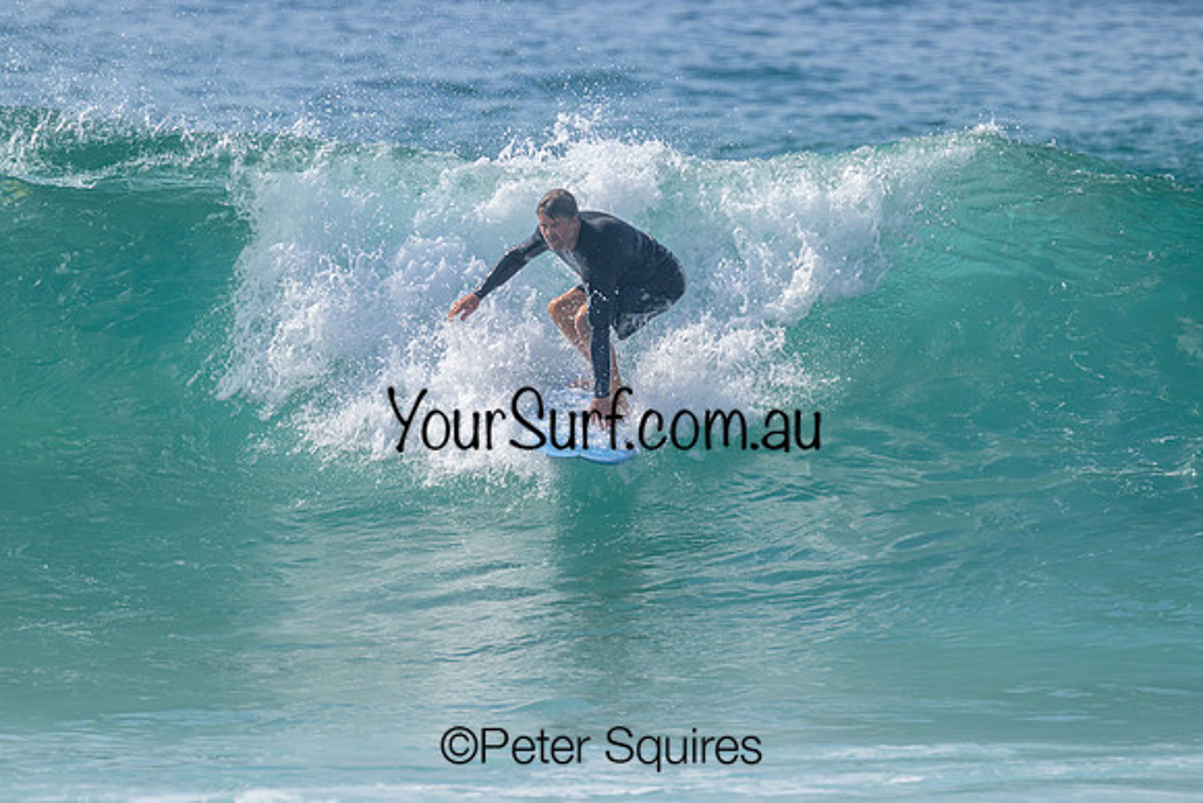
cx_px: 586
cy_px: 382
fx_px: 25325
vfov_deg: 1.8
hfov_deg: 2.7
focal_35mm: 758
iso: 640
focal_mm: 630
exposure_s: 1/2000
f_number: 11
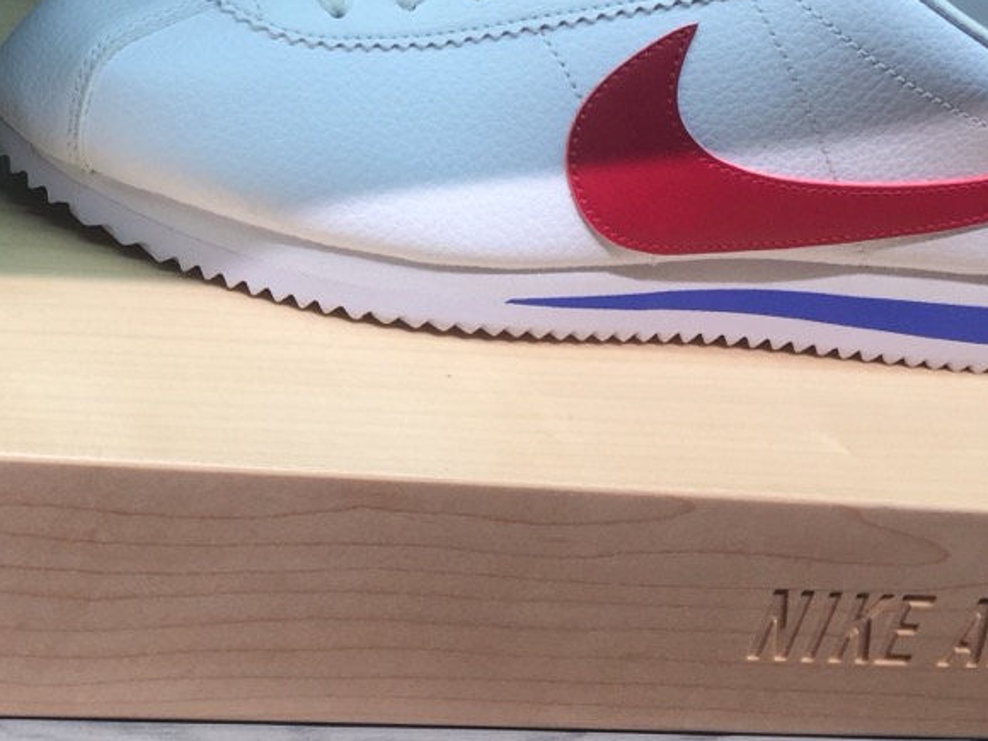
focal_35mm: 70
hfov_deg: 26.6
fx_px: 1998
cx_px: 46
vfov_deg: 20.6
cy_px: 97
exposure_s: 1/141
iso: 32
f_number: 2.2
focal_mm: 4.15
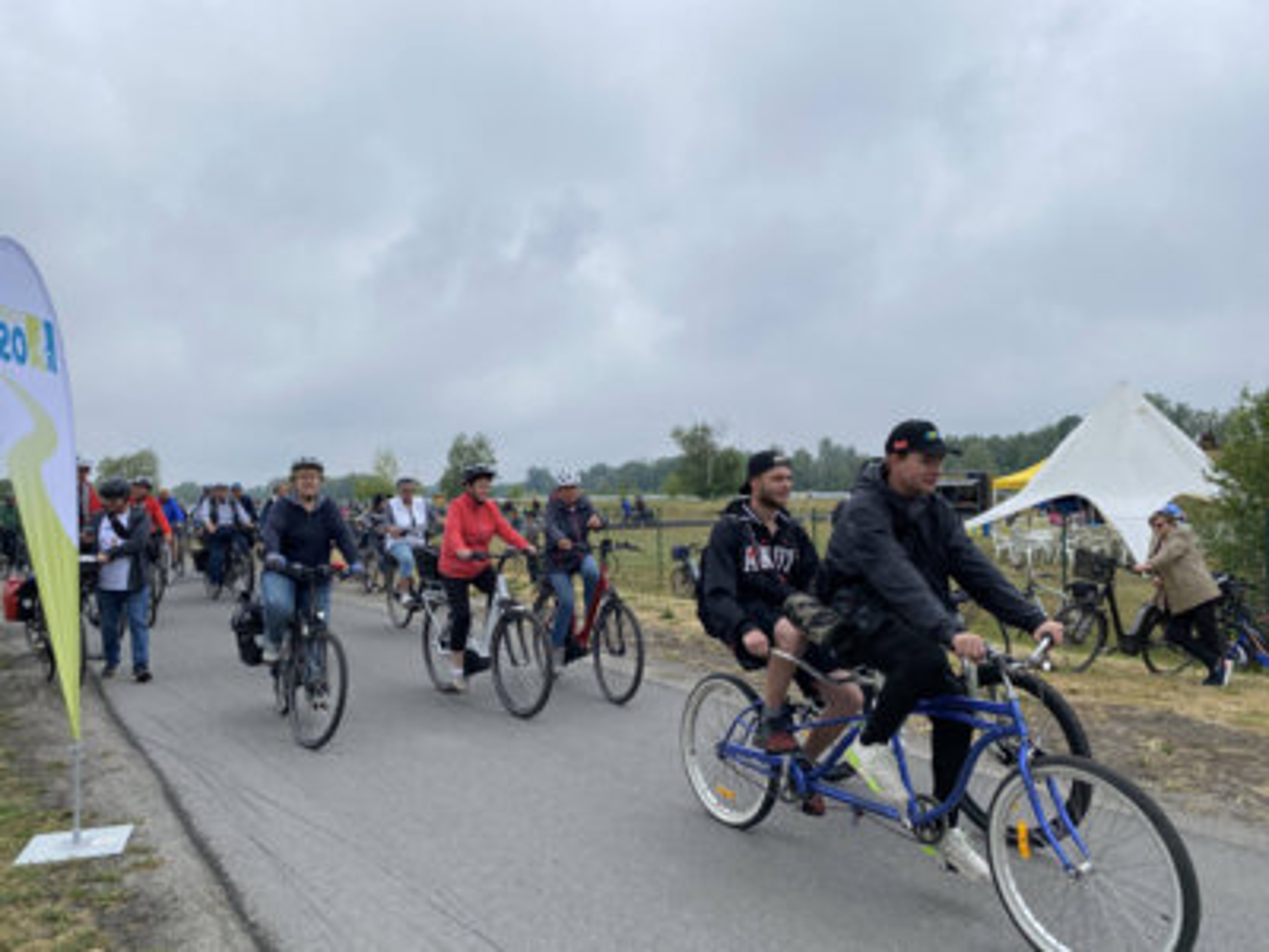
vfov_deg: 53.1
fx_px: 953
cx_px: 634
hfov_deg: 67.3
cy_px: 476
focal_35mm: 26
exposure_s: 1/1927
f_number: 1.8
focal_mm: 4.2
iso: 32
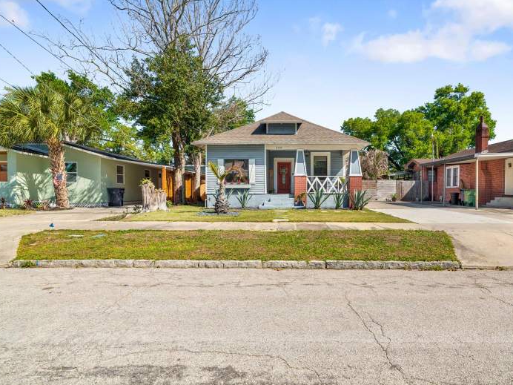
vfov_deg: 66.0
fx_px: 296
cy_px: 196
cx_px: 285
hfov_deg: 81.4
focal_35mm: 20
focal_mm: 18
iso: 200
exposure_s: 1/125
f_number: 9
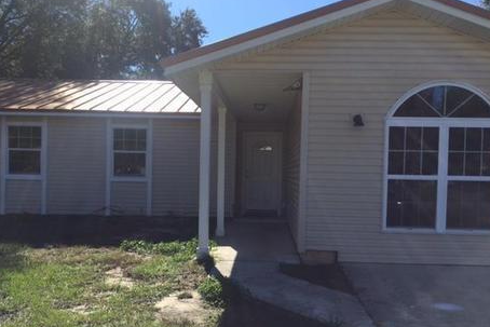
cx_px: 257
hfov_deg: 55.8
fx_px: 463
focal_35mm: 34
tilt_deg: +0.0
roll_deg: -2.6
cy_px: 182
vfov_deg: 38.9
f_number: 2.2
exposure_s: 1/1721
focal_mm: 4.15
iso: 32
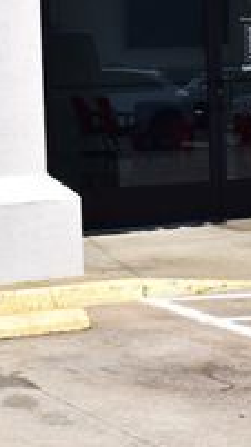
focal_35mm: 130
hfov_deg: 9.2
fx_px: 1539
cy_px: 73
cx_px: 298
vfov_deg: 16.4
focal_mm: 26
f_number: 11
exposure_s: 1/500
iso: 400
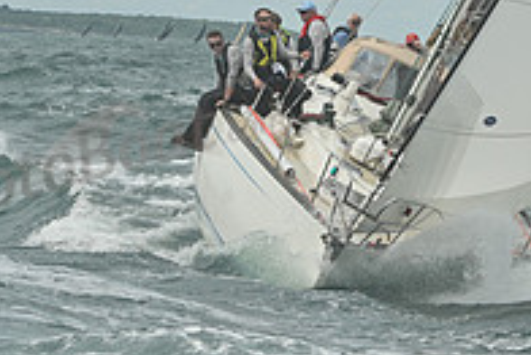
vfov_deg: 6.2
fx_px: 3277
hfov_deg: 9.2
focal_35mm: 222
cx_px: 428
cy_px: -20
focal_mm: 75
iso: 320
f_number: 10
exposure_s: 1/1250
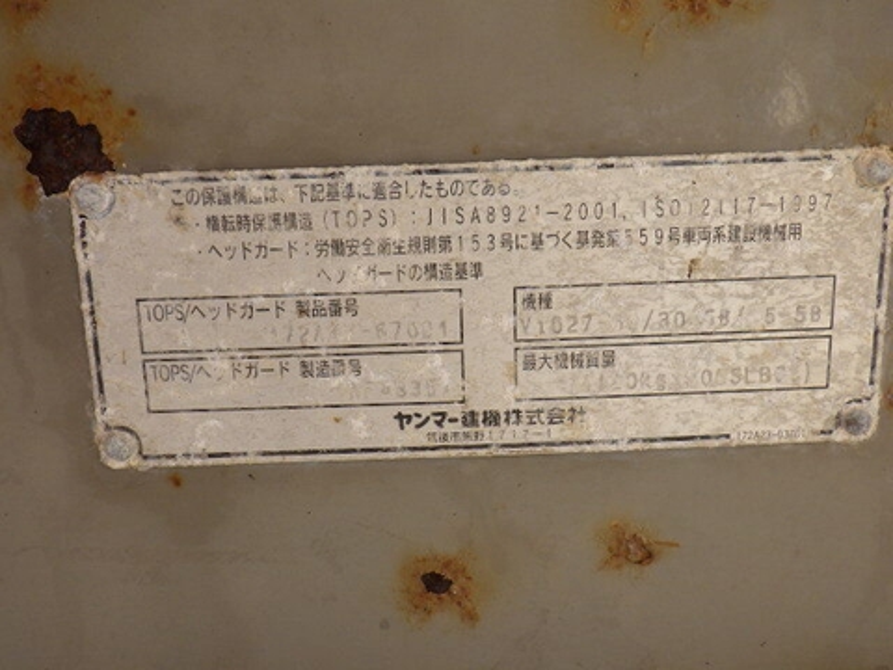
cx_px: 446
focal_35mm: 28
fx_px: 722
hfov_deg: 63.4
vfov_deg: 49.7
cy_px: 335
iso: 125
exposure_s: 1/200
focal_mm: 5
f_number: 4.2
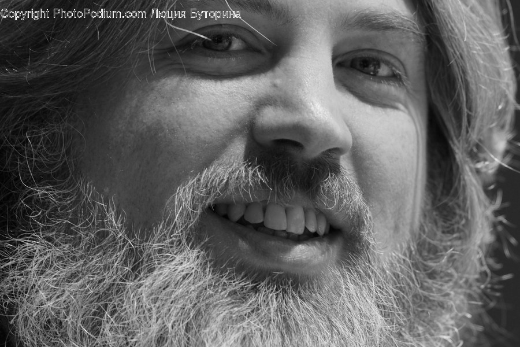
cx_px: 260
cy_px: 174
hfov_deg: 6.0
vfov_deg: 4.0
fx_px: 4983
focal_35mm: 345
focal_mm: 230
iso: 500
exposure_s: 1/60
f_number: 5.6
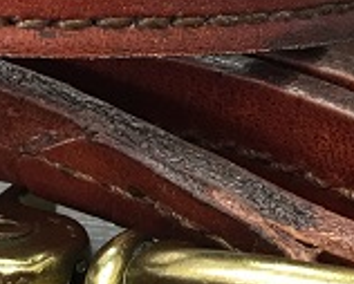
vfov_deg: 10.7
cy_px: 280
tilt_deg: -34.5
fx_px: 1501
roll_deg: -0.5
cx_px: 9
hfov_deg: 13.3
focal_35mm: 143
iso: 80
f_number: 2.2
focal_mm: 4.15
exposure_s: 1/30
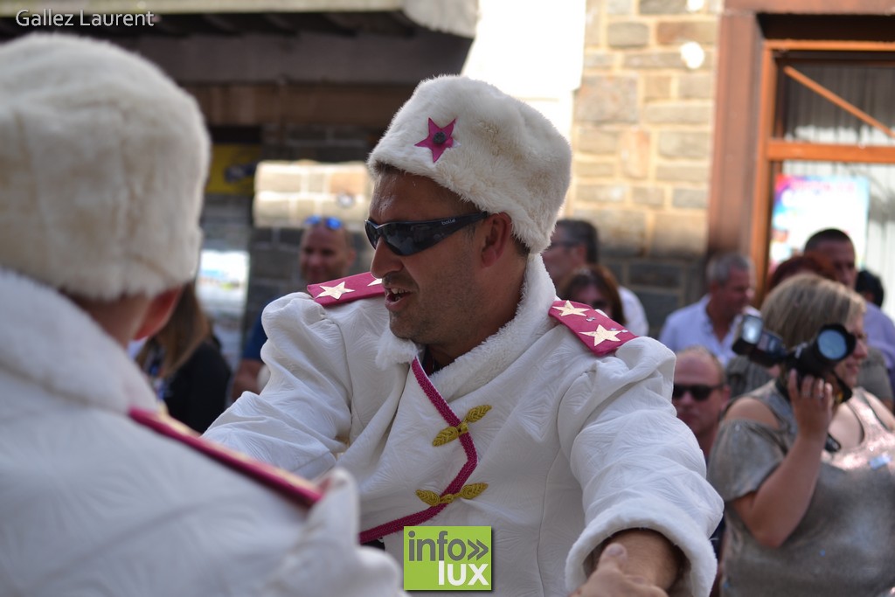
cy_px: 298
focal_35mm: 75
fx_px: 1865
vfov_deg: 18.2
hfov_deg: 27.0
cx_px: 448
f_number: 4
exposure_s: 1/500
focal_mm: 50
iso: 100
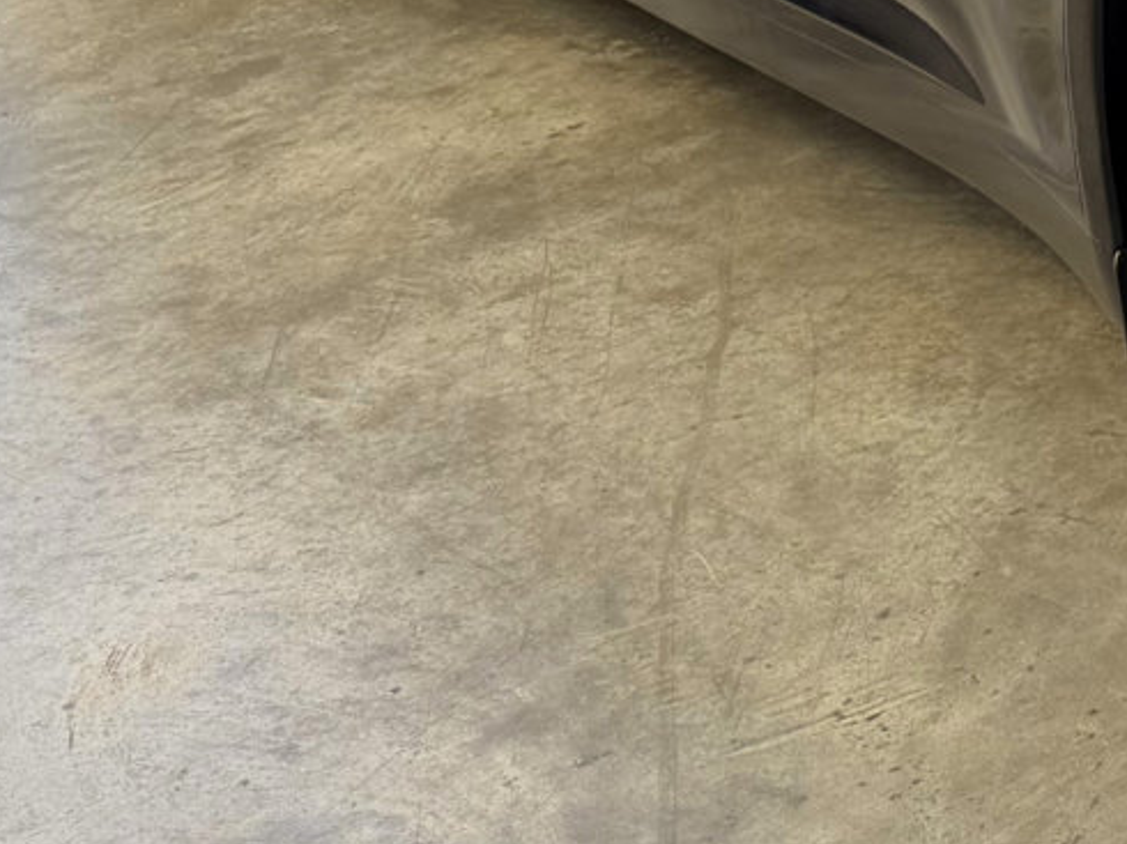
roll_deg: +0.0
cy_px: -317
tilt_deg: -17.8
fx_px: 3189
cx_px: 1976
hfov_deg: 16.9
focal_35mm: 98
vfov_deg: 14.3
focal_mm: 6.76
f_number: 1.78
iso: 80
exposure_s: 1/456
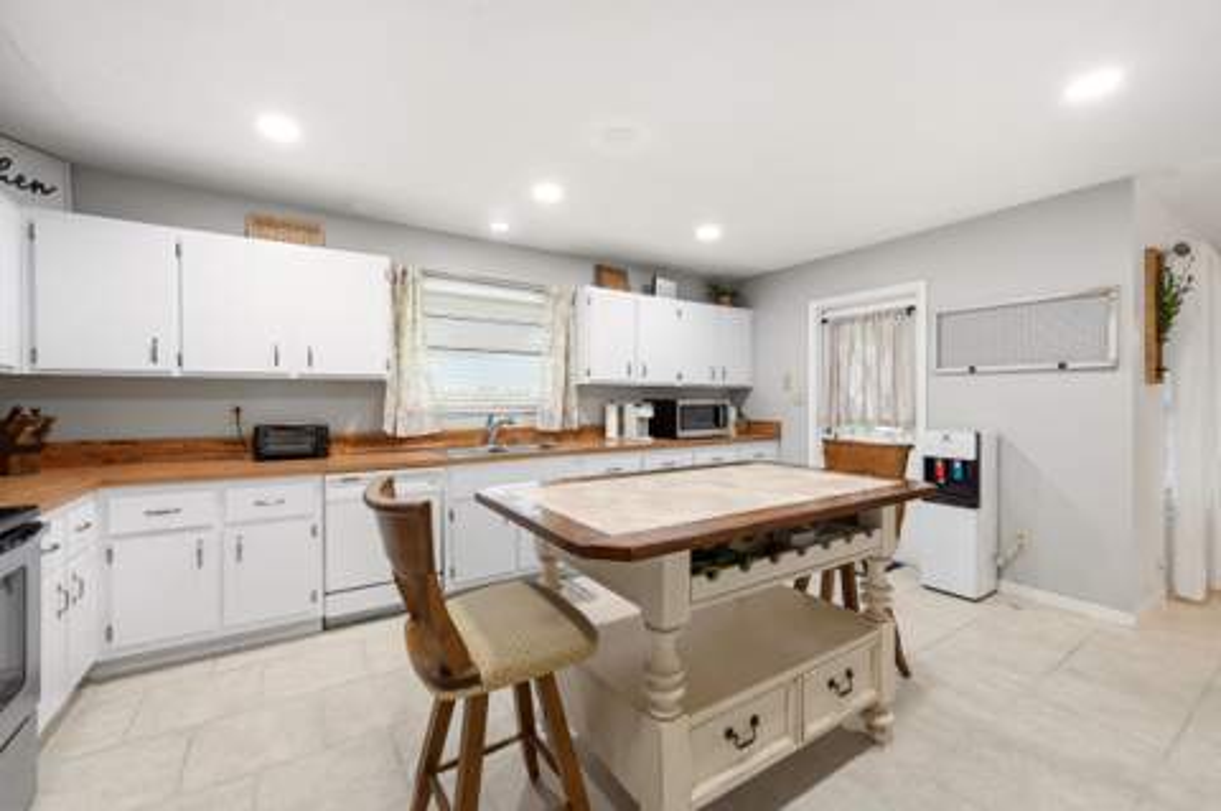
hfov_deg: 104.3
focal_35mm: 14
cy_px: 406
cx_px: 610
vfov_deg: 81.1
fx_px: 474
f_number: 9
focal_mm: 14
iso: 250
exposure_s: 1/1.67
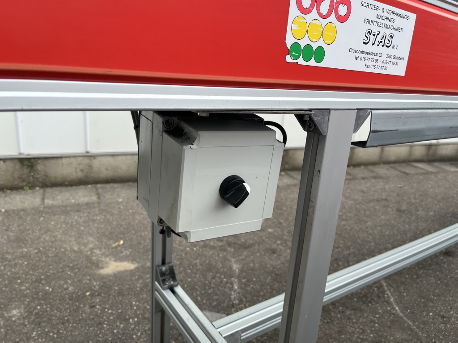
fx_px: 344
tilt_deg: -16.5
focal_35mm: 26
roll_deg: -5.2
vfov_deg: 53.1
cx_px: 229
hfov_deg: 67.3
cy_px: 172
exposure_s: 1/1832
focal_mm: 5.1
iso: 50
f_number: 1.6
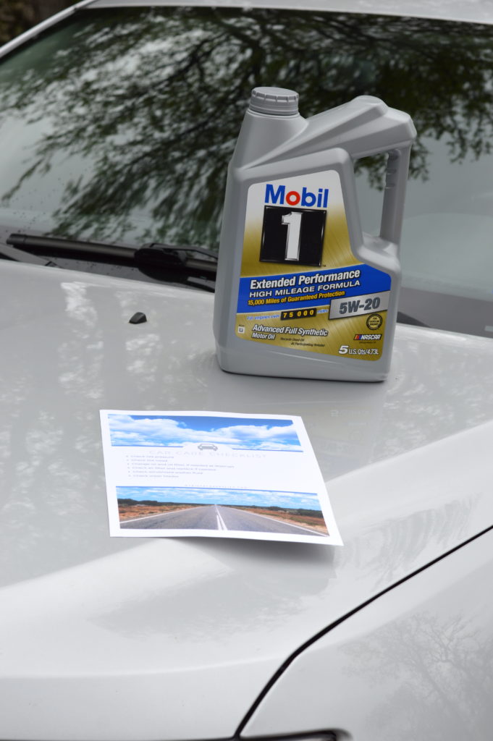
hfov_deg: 18.2
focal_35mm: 75
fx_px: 1543
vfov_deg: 27.0
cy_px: 370
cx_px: 246
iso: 100
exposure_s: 1/200
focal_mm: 50
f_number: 7.1
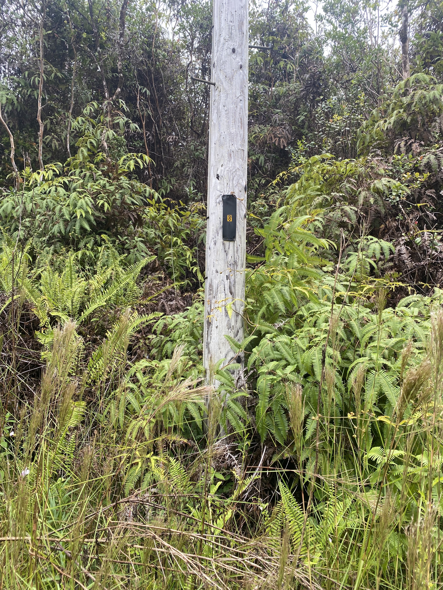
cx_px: 222
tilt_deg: +5.4
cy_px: 295
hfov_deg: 53.1
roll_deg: -0.5
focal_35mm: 26
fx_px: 444
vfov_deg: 67.3
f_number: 1.8
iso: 32
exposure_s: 1/178
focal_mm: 4.25
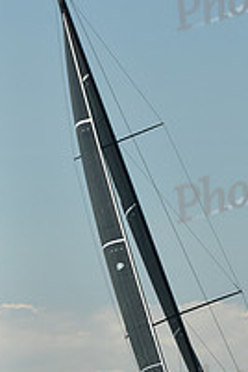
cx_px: 79
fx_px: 3637
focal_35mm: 352
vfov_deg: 5.9
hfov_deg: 3.9
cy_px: 105
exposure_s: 1/640
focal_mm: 122
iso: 320
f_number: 7.1
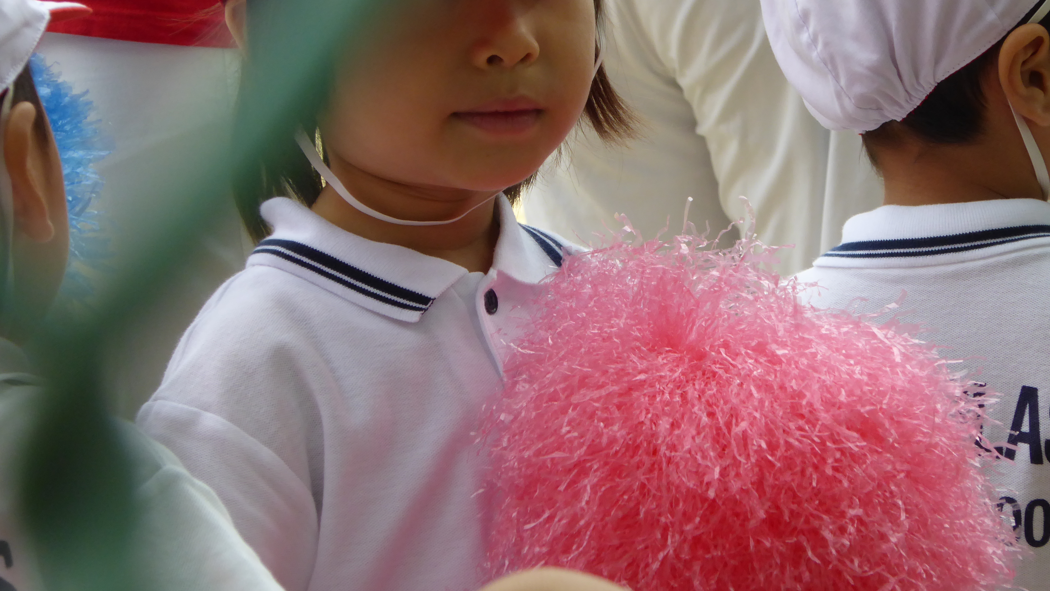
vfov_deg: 5.6
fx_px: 6014
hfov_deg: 10.0
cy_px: 213
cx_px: 587
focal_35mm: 216
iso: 200
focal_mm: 28.7
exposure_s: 1/250
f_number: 5.5
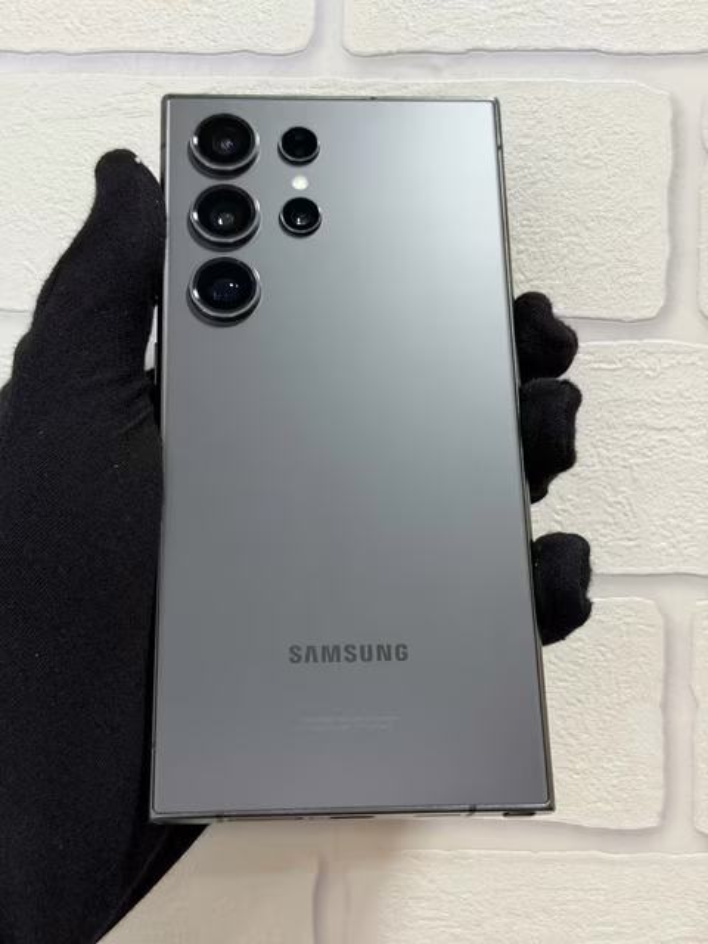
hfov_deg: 30.3
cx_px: 354
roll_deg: -0.9
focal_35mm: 48
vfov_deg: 39.7
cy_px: 472
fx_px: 1309
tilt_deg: -1.8
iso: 100
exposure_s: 1/50
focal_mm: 6.76
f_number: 1.78
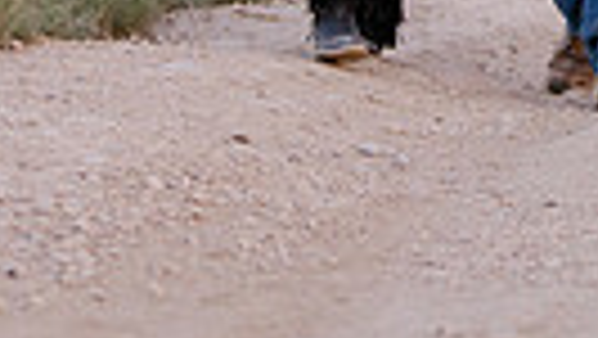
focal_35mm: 635
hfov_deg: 3.4
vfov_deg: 1.9
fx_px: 10075
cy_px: -668
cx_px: 891
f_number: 2.8
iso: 250
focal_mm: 102
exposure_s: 1/200
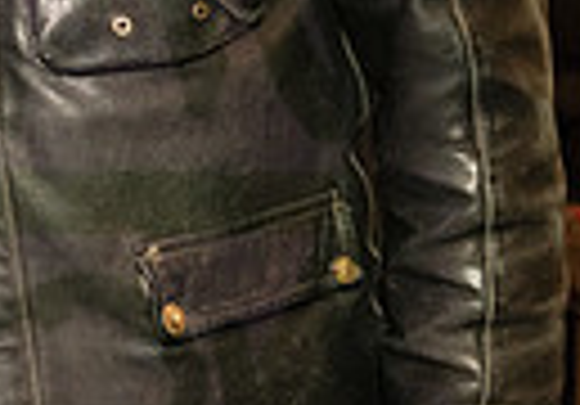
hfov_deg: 12.4
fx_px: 2435
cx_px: -454
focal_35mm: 149
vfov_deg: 9.4
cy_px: -97
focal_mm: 32
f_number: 3.5
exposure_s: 1/125
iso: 6400
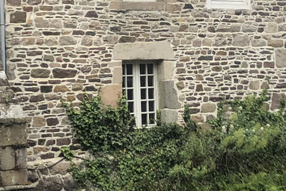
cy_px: -7
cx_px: 109
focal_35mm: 122
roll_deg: +2.3
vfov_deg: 11.1
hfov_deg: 16.8
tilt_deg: +3.5
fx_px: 970
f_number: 1.8
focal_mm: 4
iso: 20
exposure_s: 1/1736
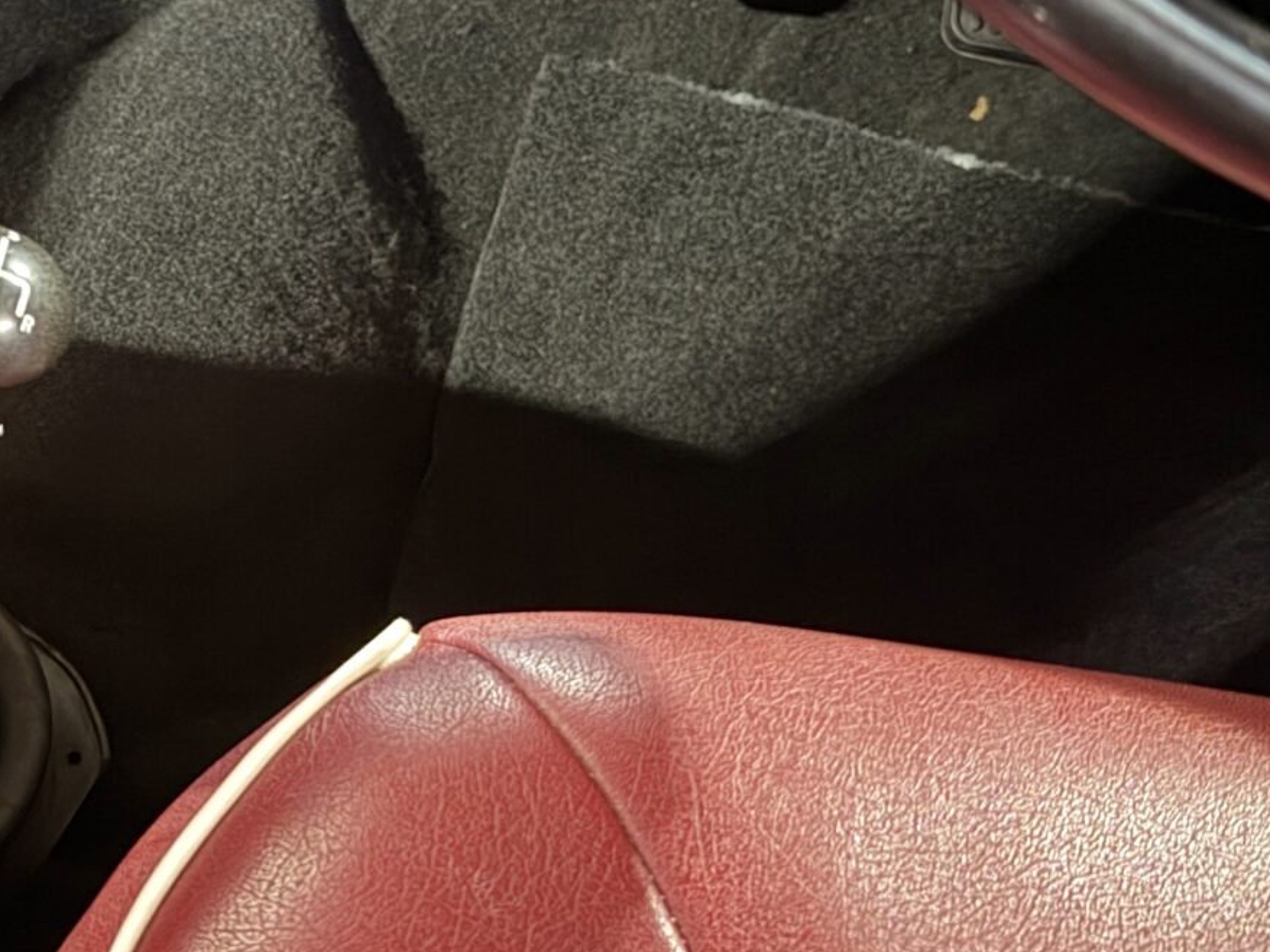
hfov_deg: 26.5
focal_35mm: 70
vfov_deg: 21.0
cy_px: 356
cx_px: 49
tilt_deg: -45.3
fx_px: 2567
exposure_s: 1/9
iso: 1600
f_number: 1.78
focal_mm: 6.76
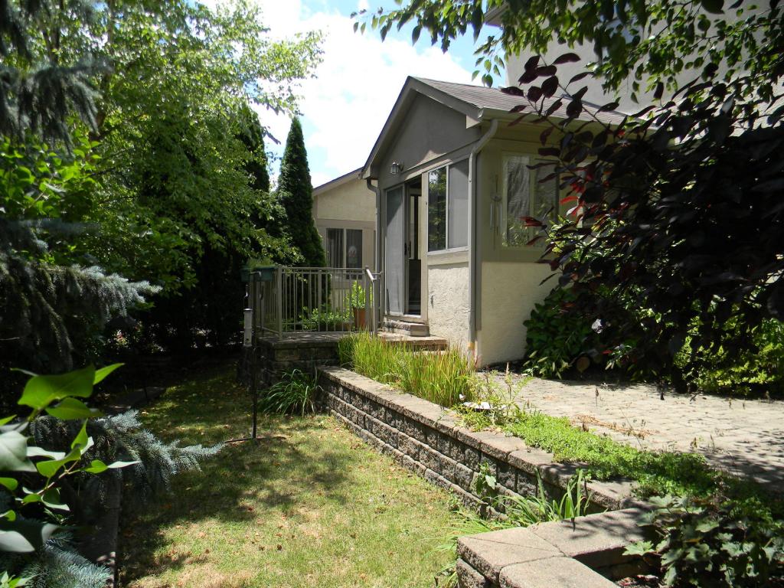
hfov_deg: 63.4
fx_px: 634
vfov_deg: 49.7
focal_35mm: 28
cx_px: 392
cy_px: 294
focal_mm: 5
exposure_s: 1/406
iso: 80
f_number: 3.5
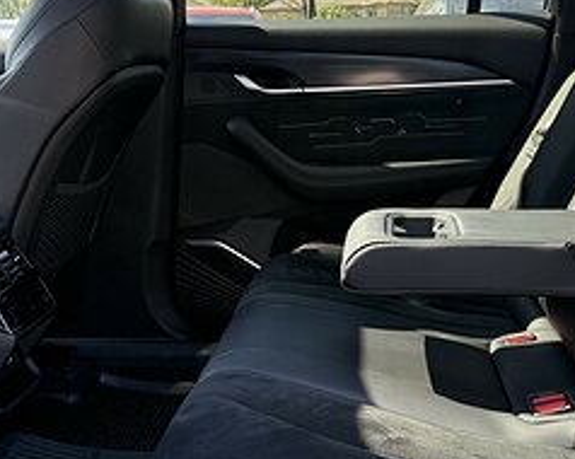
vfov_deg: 28.1
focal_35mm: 54
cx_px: 333
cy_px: 207
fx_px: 918
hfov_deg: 34.7
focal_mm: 6.76
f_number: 1.78
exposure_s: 1/230
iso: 160
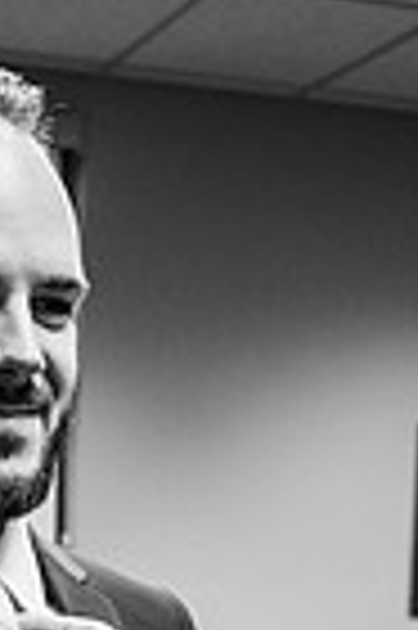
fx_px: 1344
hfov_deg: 17.1
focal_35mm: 77
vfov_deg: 23.6
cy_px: 796
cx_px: -38
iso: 2000
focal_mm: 24
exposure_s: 1/320
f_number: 2.8
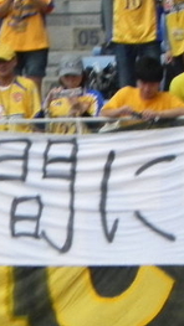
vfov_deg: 2.6
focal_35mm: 820
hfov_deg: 1.5
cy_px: 280
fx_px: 7110
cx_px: -44
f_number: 4.5
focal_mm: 44
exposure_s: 1/30
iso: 322
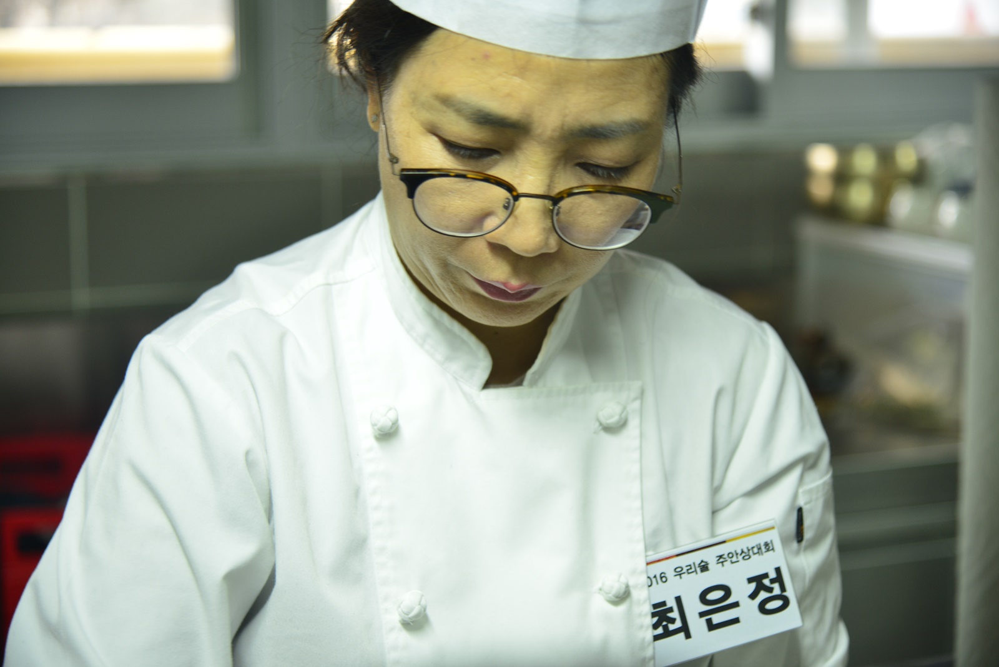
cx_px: 500
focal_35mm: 75
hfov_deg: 27.0
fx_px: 2082
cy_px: 334
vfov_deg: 18.2
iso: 800
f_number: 4
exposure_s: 1/30
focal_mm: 75
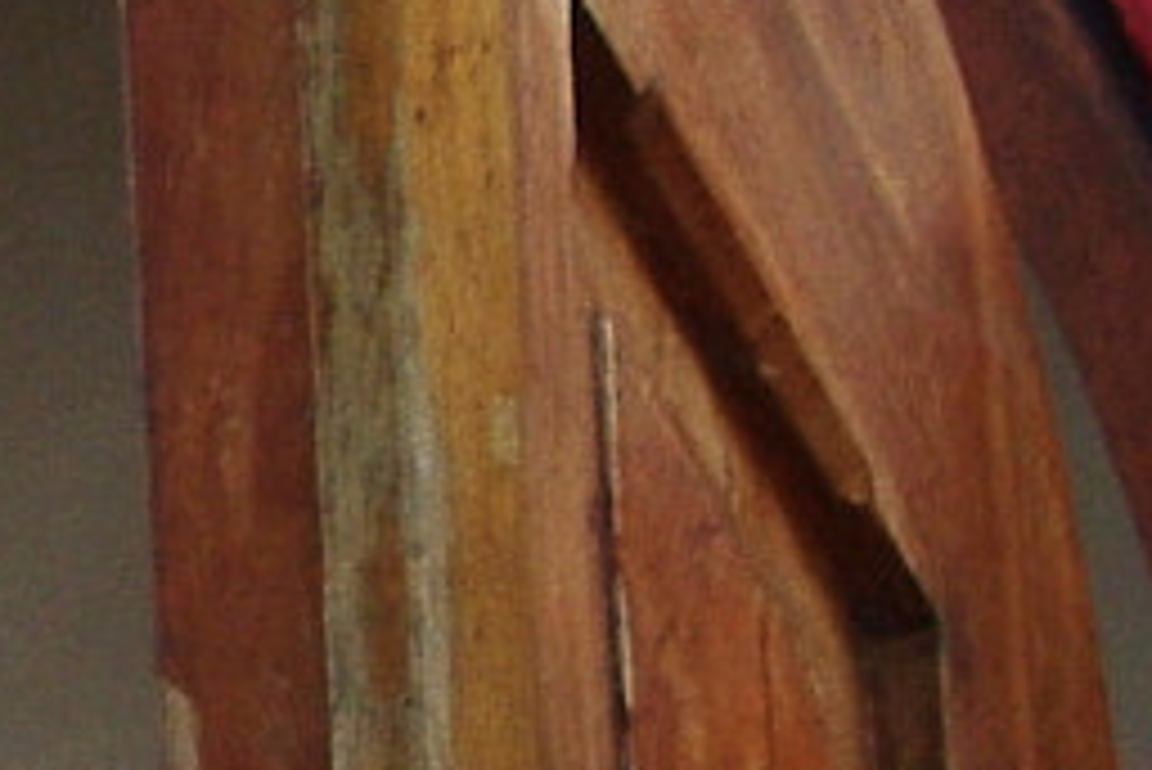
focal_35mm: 392
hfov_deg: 5.1
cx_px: -1719
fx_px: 12551
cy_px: 315
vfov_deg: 3.5
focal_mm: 32.5
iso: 400
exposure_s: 1/1600
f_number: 5.6
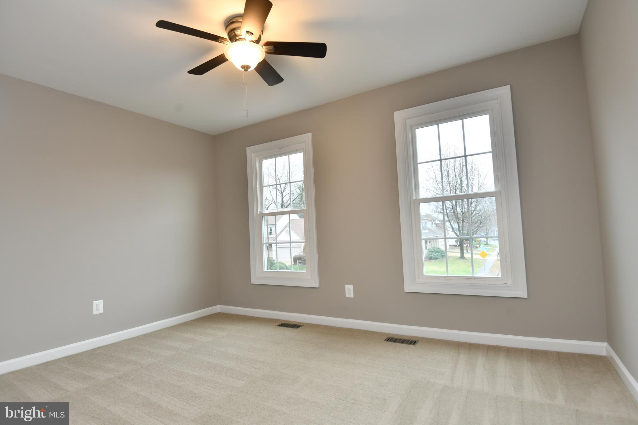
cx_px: 319
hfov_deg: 90.0
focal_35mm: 18
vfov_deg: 67.4
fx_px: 319
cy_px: 212
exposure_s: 1/60
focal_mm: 18
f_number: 5.6
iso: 400
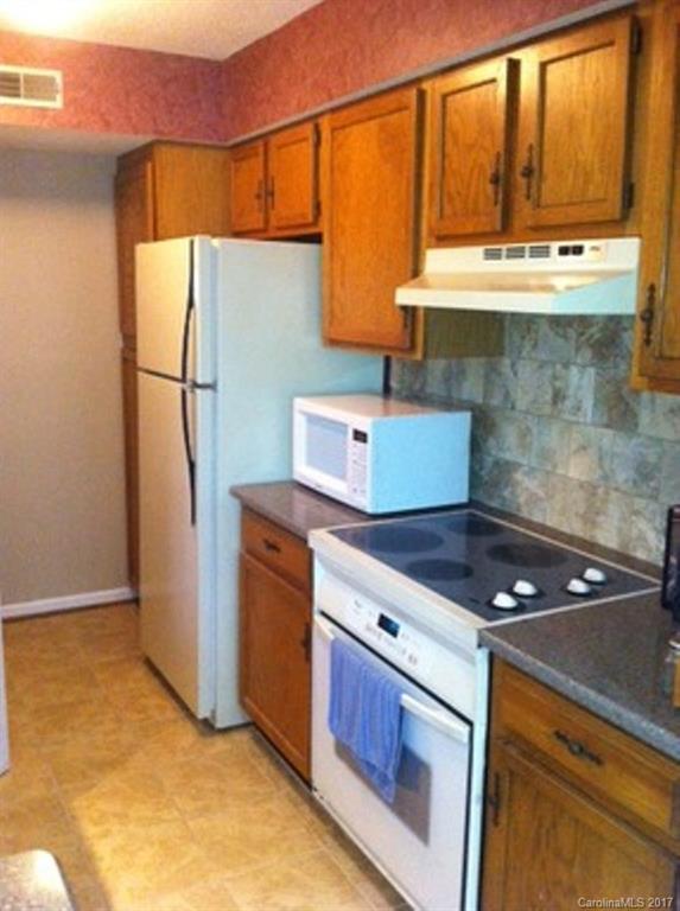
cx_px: 340
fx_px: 920
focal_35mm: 35
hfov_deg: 40.6
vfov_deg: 52.7
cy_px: 456
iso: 400
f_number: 2.8
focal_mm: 3.85
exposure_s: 1/15
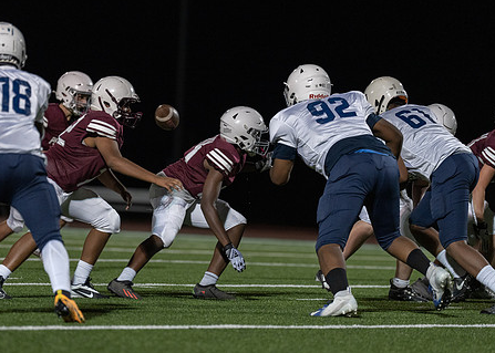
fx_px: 3823
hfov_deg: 7.4
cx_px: 209
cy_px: 208
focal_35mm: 272
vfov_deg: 5.3
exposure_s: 1/1000
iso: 2500
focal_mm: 200
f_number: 2.8
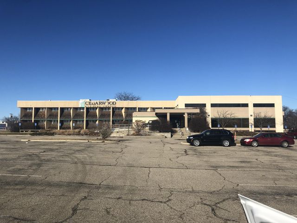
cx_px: 148
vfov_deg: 49.7
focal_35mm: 28
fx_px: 240
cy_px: 112
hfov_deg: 63.4
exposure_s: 1/2667
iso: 20
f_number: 1.8
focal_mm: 4
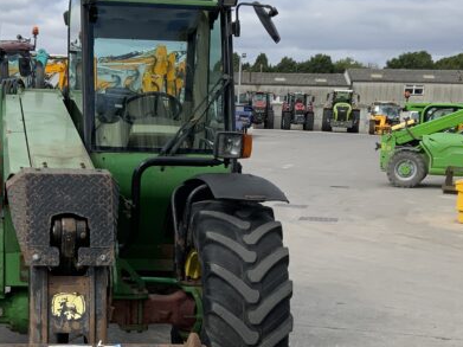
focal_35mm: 76
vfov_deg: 19.1
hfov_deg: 25.6
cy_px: 300
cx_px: 167
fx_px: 1016
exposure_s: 1/1342
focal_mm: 3
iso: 16
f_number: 1.8
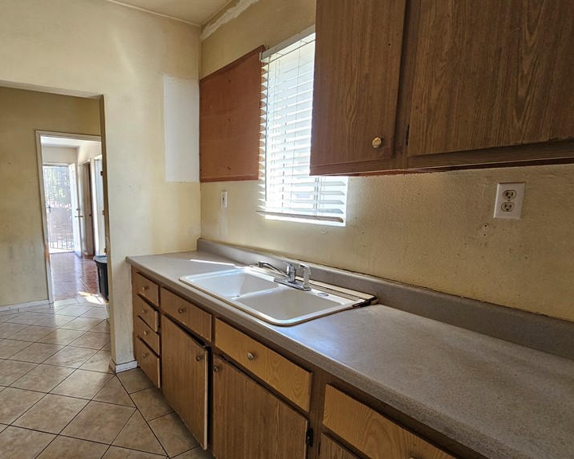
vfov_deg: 73.4
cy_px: 261
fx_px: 306
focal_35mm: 18
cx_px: 206
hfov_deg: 84.3
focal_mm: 2.2
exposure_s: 1/60
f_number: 2.2
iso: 160
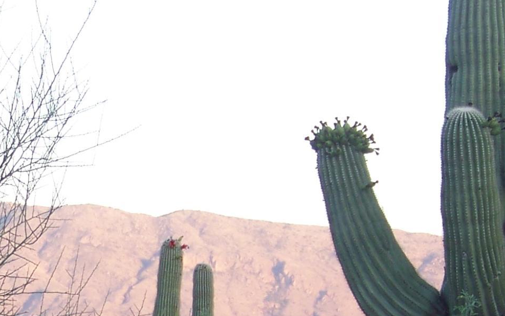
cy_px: 340
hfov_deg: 8.0
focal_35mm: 260
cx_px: -13
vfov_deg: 5.0
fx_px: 3578
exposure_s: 1/40
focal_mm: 13.2
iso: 64
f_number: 3.2
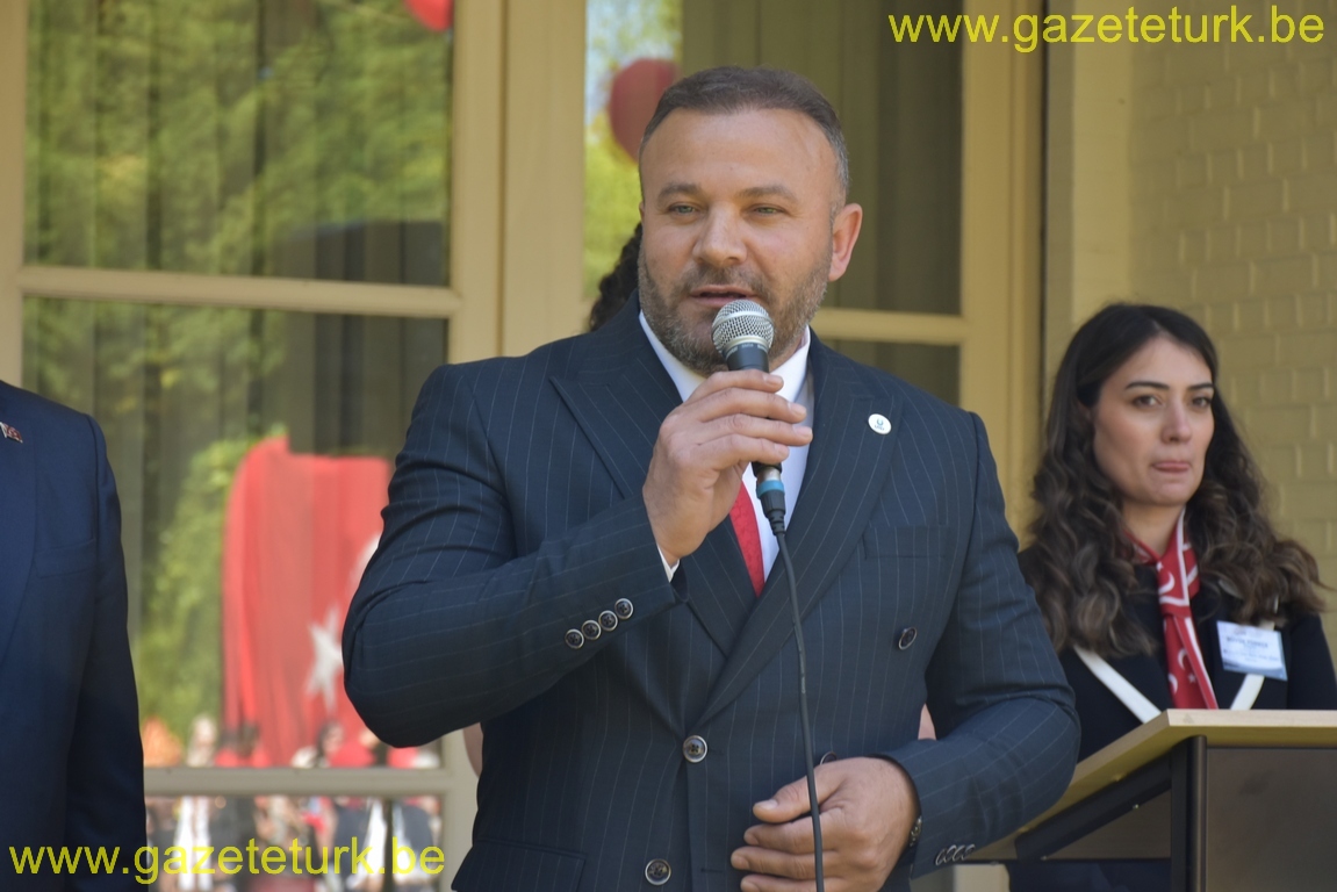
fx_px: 4179
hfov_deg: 18.2
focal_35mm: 112
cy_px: 446
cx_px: 668
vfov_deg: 12.2
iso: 400
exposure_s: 1/125
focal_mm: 75
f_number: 5.6
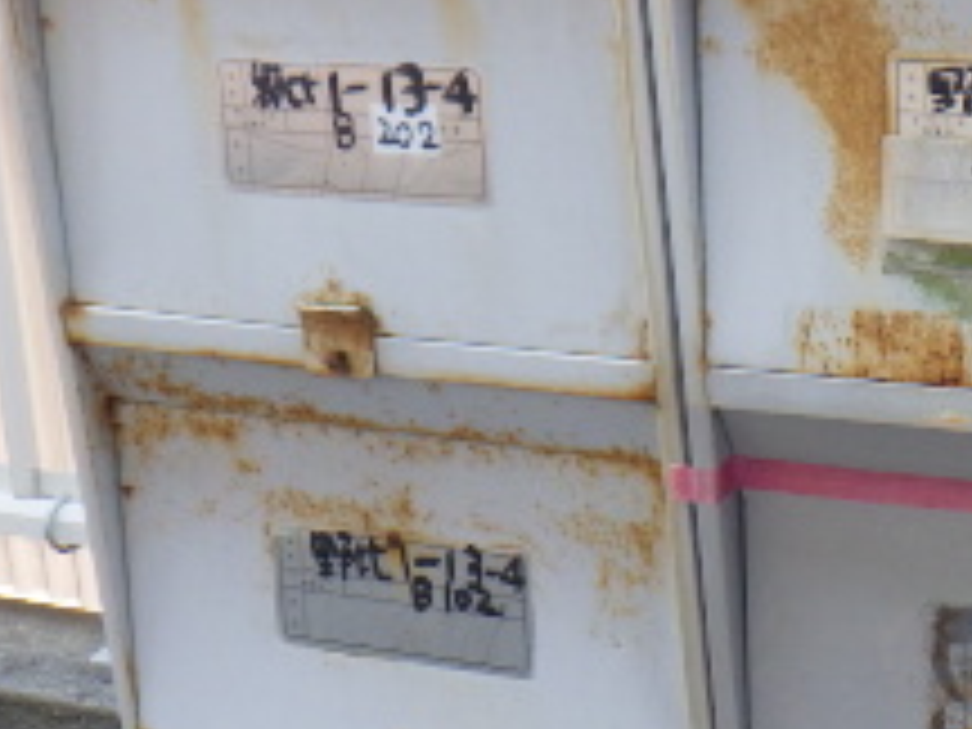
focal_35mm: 83
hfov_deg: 22.7
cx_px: 950
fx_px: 2331
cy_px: 310
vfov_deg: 17.8
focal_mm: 5
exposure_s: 1/250
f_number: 4.2
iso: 250
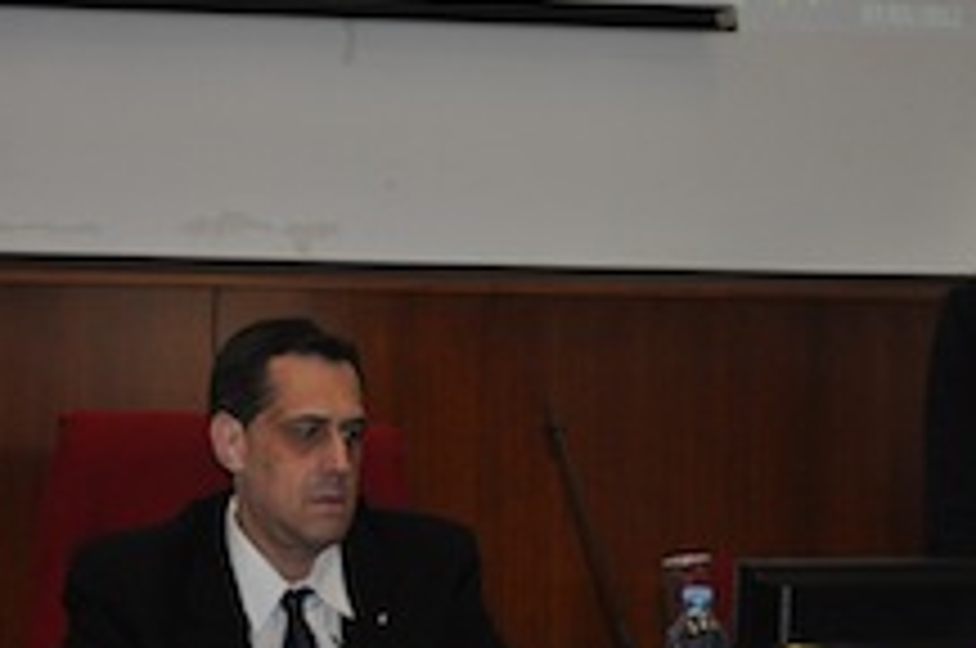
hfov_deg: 13.5
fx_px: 4113
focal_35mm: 152
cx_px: 301
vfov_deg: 9.0
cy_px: 450
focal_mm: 55
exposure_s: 1/60
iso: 800
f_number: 5.6
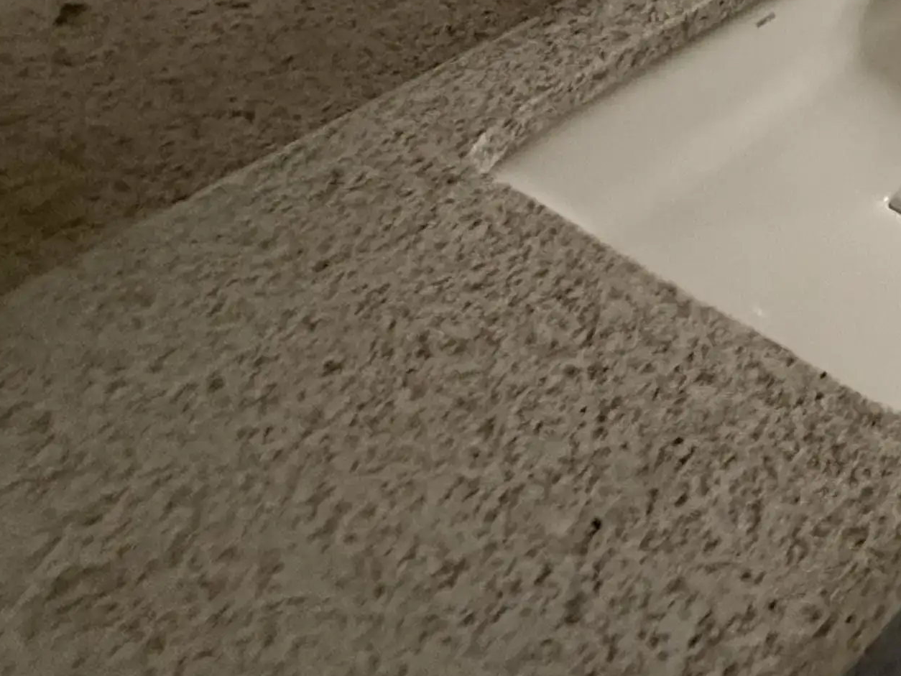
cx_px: 1372
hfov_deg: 27.6
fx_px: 1172
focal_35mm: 45
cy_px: -292
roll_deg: +3.1
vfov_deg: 25.6
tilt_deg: -19.5
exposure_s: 1/60
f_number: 2.2
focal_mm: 2.22
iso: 1000
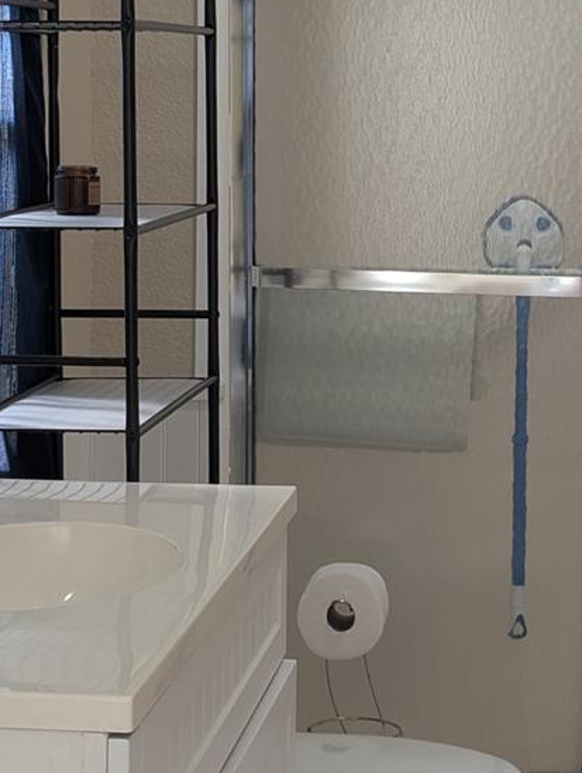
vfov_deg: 18.7
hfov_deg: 14.1
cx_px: 443
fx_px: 2349
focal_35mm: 105
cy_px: 265
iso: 70
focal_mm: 6.81
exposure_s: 1/120
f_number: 1.85
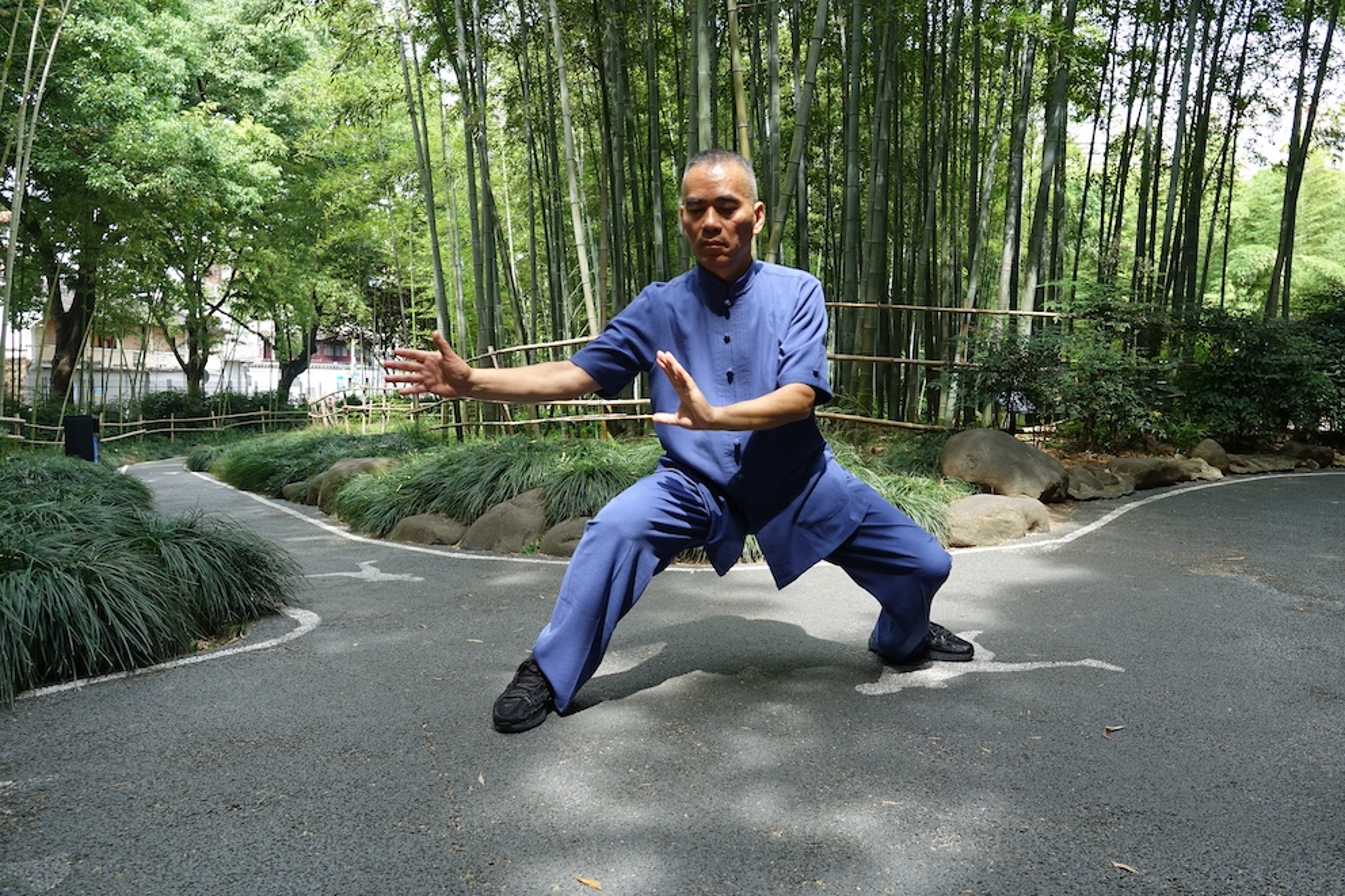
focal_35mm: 24
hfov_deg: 73.8
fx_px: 896
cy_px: 448
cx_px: 672
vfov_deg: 53.1
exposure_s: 1/200
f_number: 2.4
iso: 100
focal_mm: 8.8
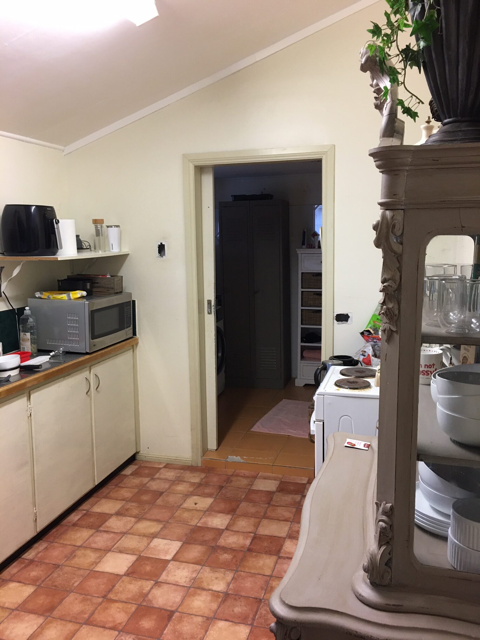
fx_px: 536
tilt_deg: -5.7
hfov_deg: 48.2
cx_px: 240
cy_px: 320
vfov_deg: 61.7
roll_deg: +1.3
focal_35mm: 29
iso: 64
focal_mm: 4.15
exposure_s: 1/17
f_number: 2.2
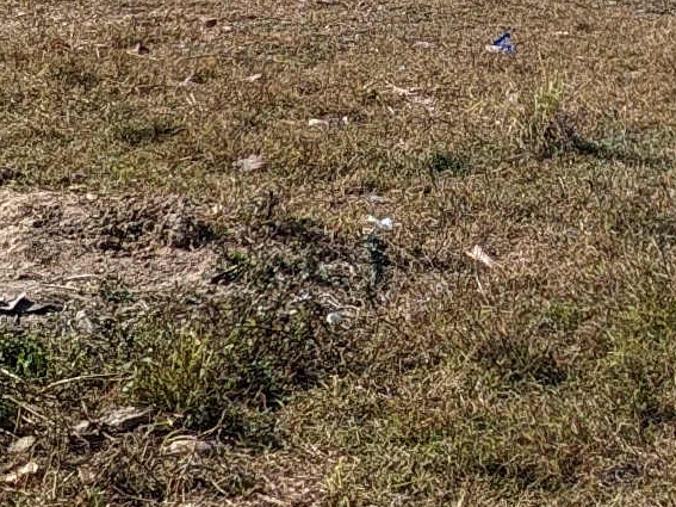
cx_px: 701
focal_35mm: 173
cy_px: -128
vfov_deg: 8.5
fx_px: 3378
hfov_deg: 11.3
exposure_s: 1/2463
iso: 41
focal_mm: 6.81
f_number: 1.85
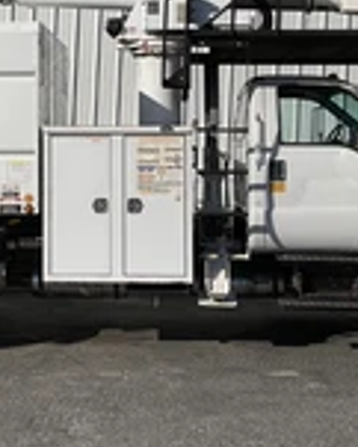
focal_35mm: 75
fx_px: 992
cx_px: 104
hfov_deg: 20.3
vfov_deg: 25.2
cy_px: 136
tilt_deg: -0.3
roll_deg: -3.7
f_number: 1.8
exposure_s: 1/4065
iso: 16
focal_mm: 3
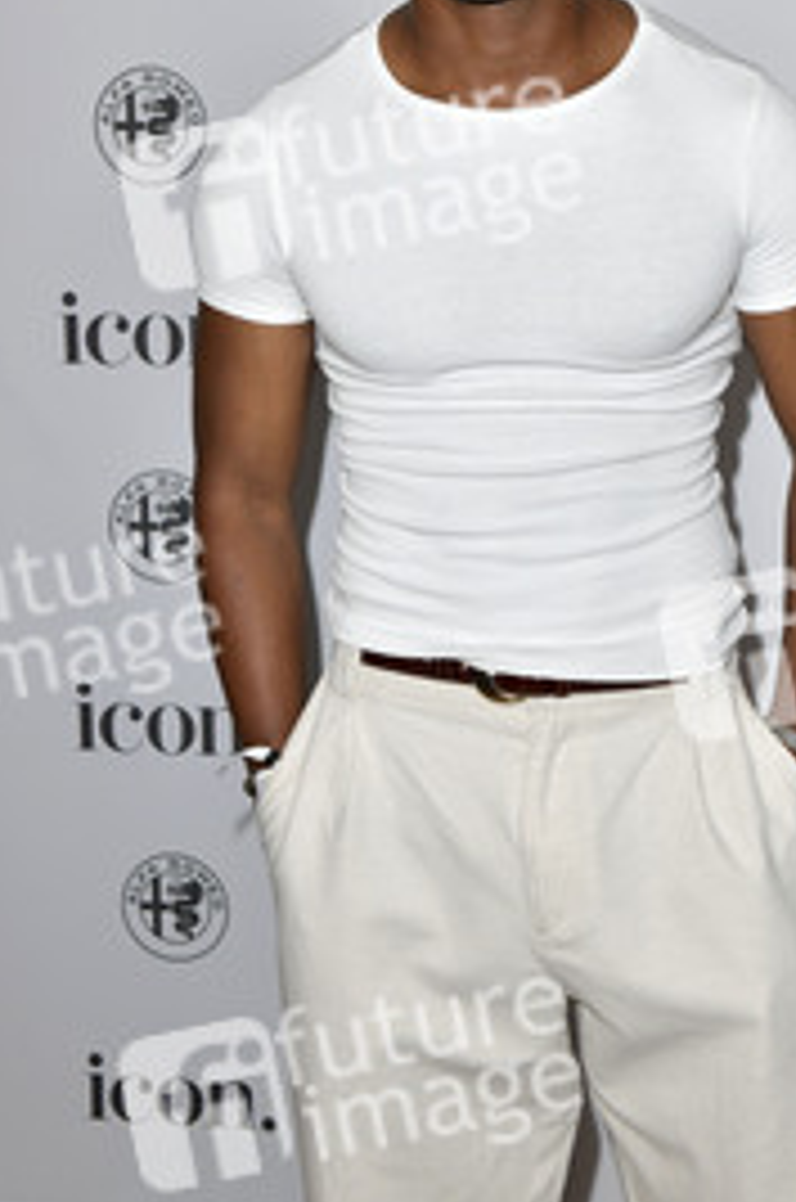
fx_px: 2197
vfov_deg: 30.4
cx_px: 481
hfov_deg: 20.5
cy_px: 410
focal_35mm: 66
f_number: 7.1
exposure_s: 1/250
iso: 1250
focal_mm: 44
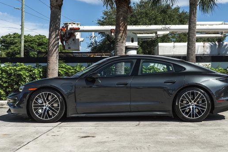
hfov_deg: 31.0
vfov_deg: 20.9
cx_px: 128
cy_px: 71
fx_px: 411
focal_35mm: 65
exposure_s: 1/100
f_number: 8
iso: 100
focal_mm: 42
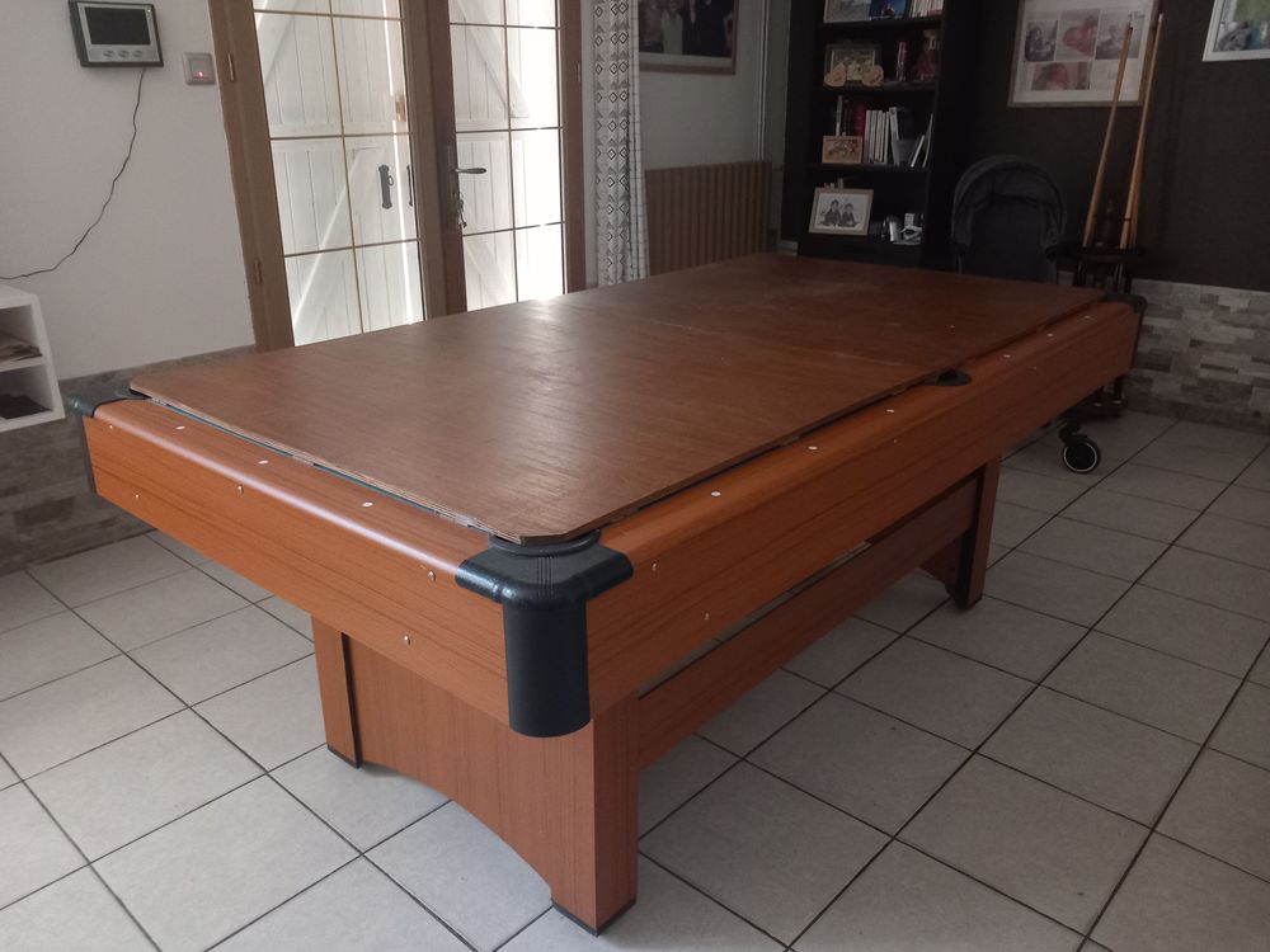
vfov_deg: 51.4
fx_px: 991
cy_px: 476
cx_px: 635
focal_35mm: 27
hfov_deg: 65.3
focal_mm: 4
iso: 800
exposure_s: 1/14.3
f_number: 1.8
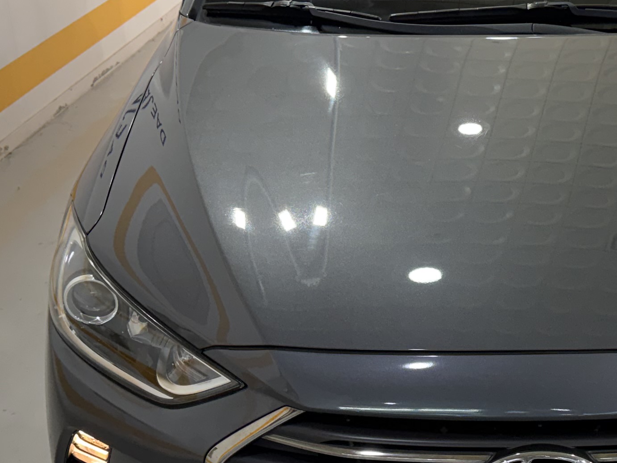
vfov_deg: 21.0
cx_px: 521
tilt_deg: -22.3
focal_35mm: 70
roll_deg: +0.2
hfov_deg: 27.1
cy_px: 240
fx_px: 1248
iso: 160
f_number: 1.78
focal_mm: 6.76
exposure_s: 1/120
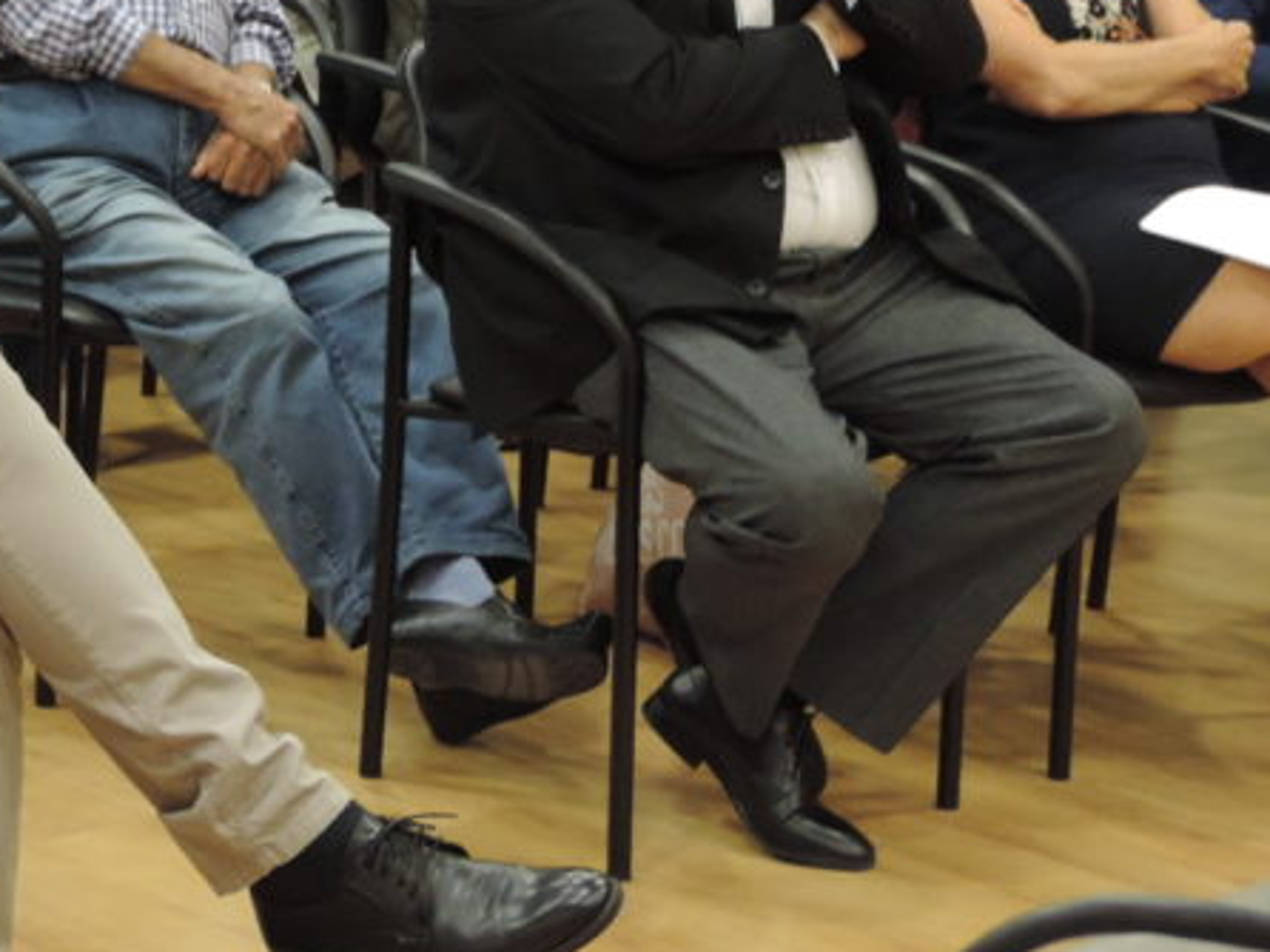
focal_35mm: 108
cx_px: 48
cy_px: 94
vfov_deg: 13.6
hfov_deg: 17.8
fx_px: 3960
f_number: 3.5
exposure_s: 1/15
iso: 400
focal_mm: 8.3
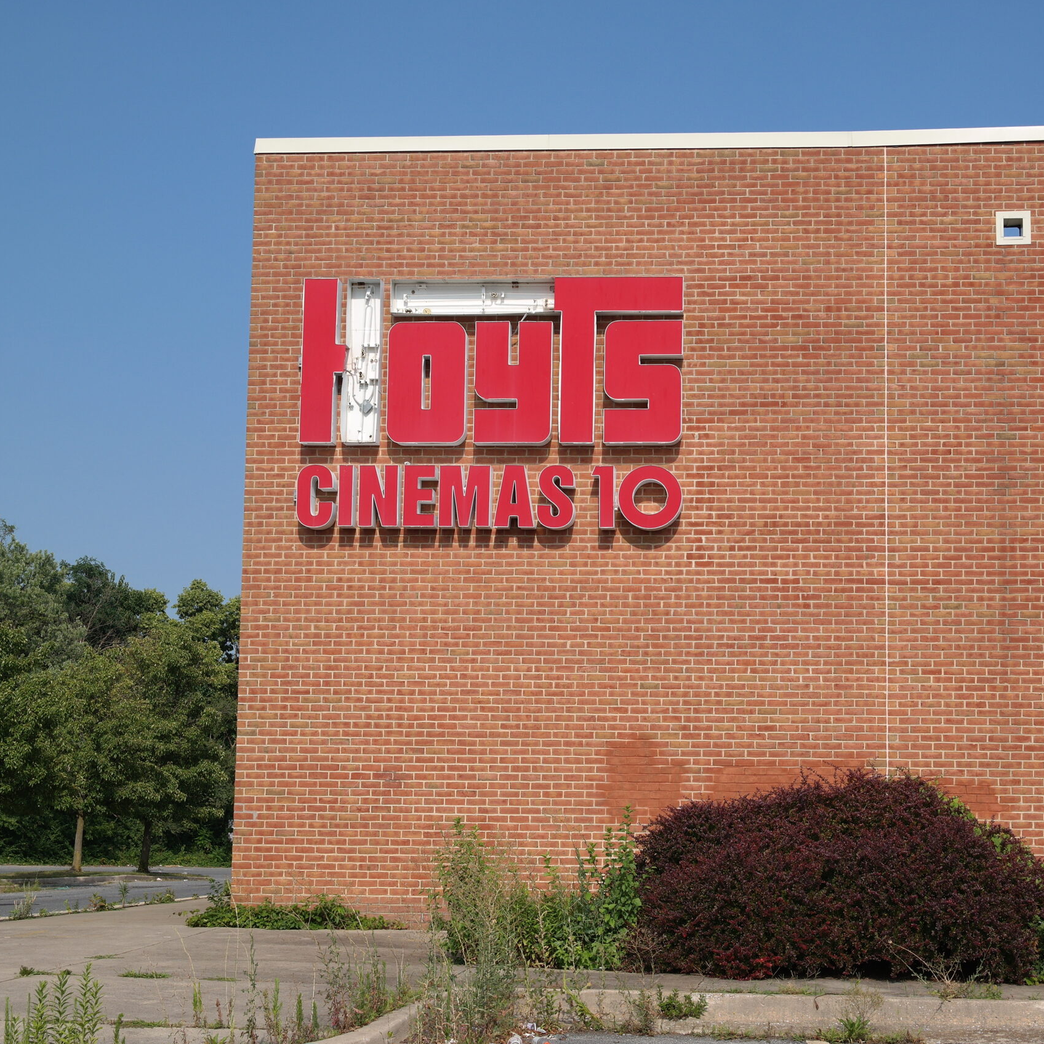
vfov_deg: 25.4
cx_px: 625
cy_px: 523
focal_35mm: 68
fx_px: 2320
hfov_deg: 25.3
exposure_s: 1/320
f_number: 7.1
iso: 100
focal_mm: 35
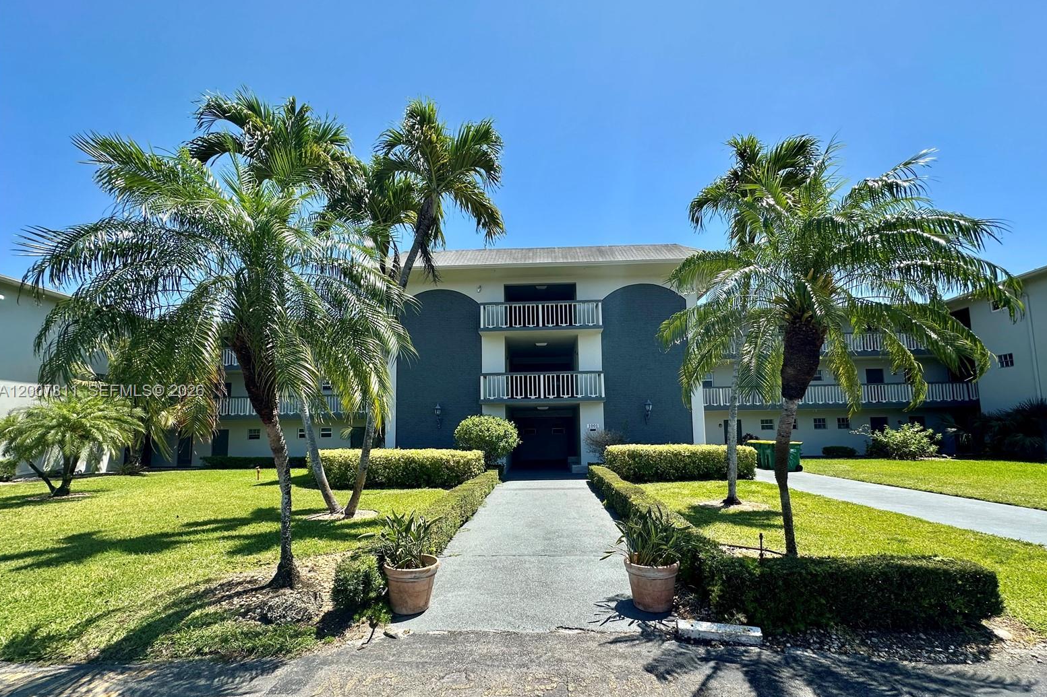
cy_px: 392
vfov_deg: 77.0
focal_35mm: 15
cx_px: 534
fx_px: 436
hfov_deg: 100.4
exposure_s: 1/1082
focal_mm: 2.22
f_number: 2.2
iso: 40
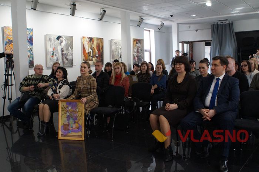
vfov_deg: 34.1
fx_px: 280
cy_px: 86
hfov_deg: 49.6
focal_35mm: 39
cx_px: 130
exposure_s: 1/80
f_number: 4.5
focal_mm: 26
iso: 3200
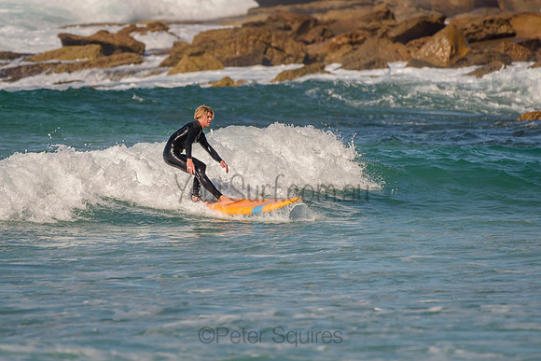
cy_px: 182
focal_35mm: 613
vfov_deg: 2.2
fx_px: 9219
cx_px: 209
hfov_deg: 3.4
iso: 90
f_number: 5.6
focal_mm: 500
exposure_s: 1/2000
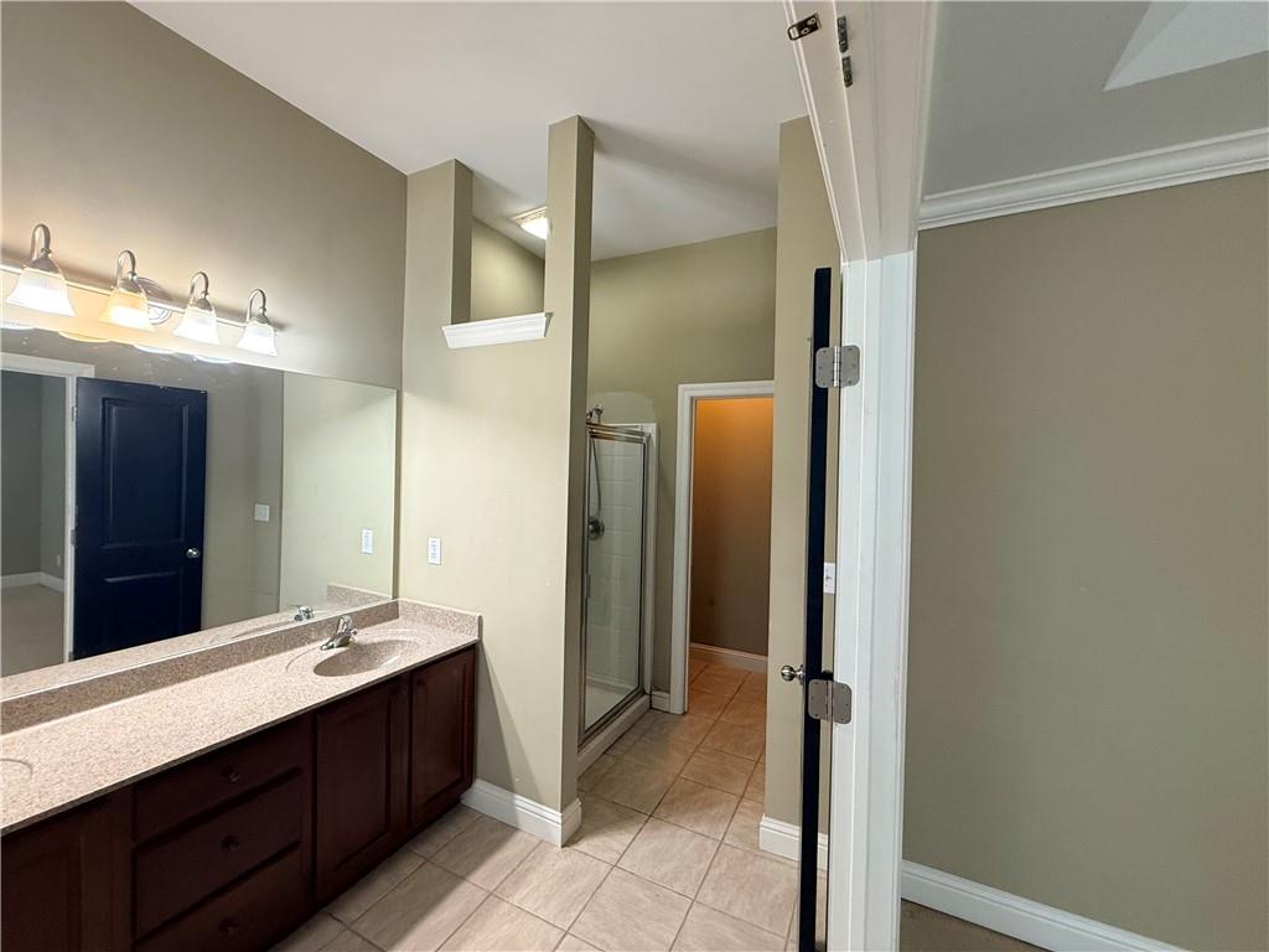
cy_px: 476
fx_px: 513
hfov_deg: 102.1
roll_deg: -1.1
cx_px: 634
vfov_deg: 85.7
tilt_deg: +0.1
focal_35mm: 14
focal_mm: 2.22
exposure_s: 1/60
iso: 250
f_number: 2.2
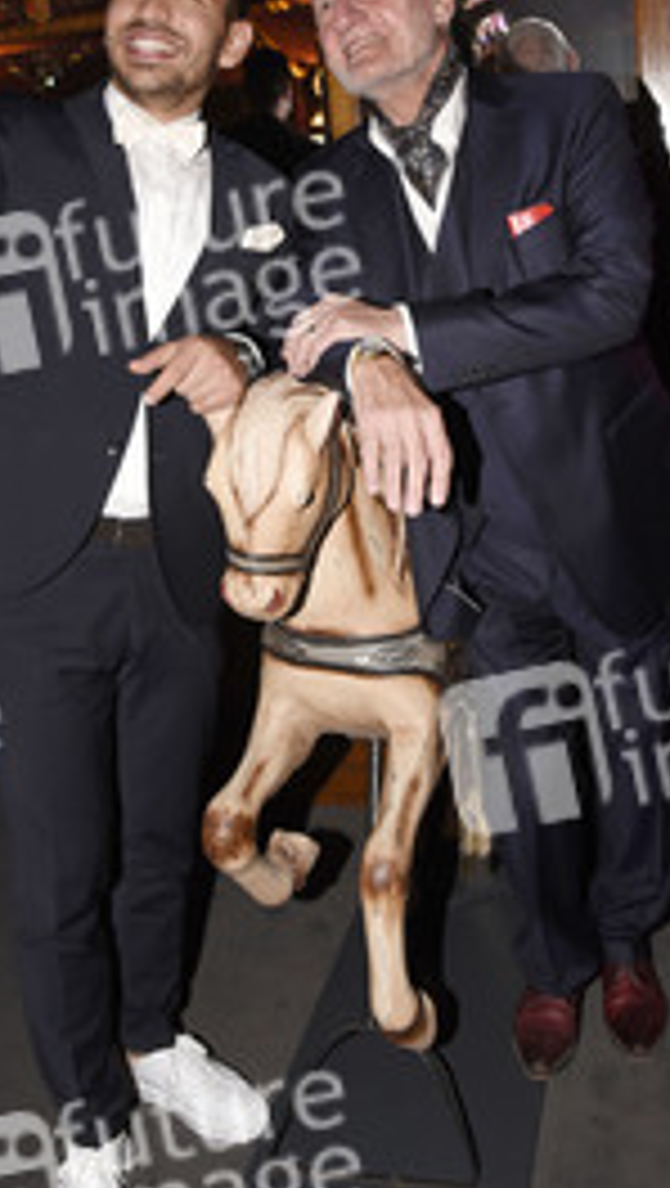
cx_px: 261
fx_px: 1197
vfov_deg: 52.5
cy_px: 504
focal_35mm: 38
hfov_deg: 31.2
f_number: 6.3
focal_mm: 24
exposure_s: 1/60
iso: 1600
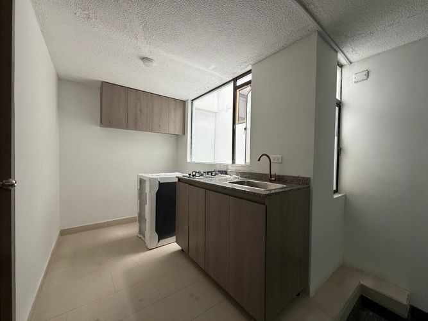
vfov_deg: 85.7
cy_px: 160
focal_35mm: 14
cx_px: 214
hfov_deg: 102.1
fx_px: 173
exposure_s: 1/99
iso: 80
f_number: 2.2
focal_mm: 2.22
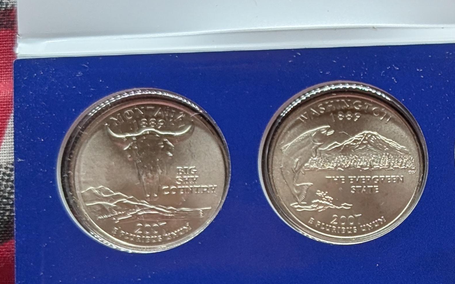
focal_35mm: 135
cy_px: 377
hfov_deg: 14.9
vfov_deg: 9.5
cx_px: 575
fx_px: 1674
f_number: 1.68
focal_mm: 6.9
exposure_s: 1/123
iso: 87
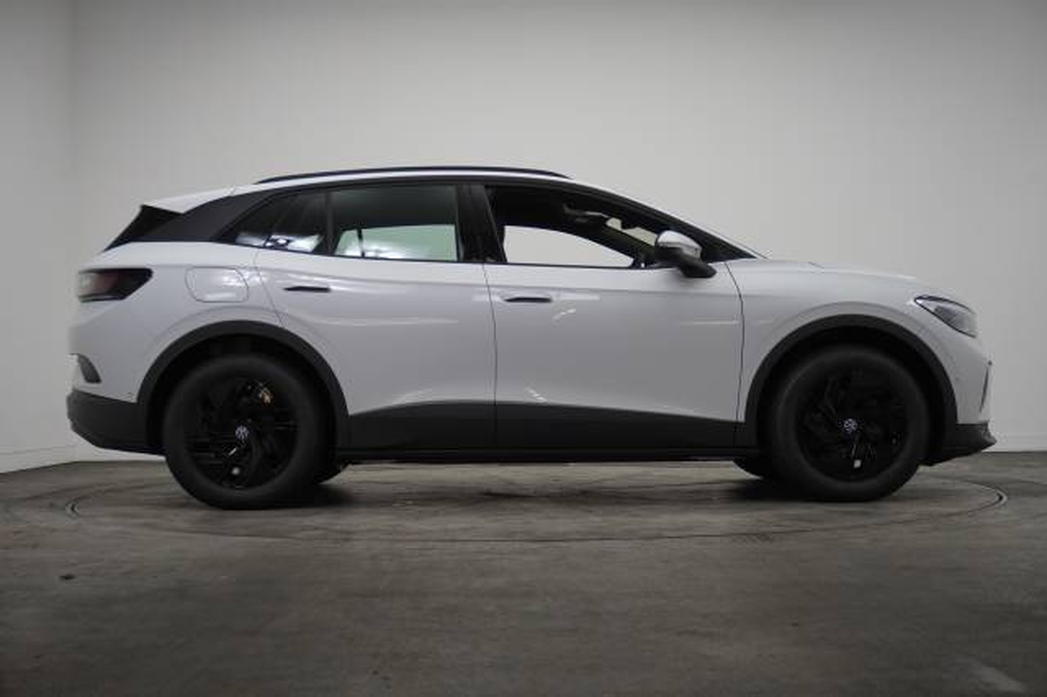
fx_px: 1352
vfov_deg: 28.9
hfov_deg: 42.3
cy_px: 348
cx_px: 524
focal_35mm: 46
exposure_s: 1/160
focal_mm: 31
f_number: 5
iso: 1000
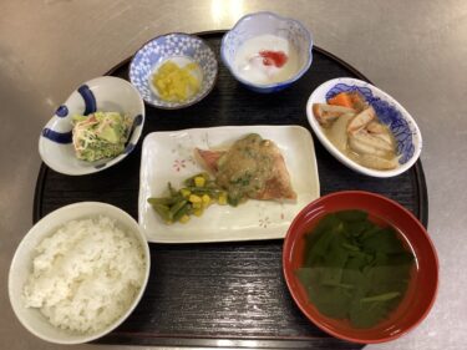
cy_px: 175
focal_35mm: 31
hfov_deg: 58.4
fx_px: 418
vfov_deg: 45.4
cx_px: 234
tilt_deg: -66.4
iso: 250
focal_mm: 3.3
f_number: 2.4
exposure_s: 1/33
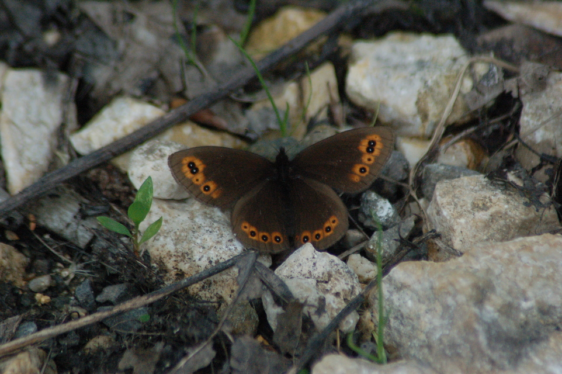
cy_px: 187
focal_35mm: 450
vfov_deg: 3.1
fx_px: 7020
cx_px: 281
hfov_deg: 4.6
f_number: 7.1
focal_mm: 300
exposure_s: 1/3200
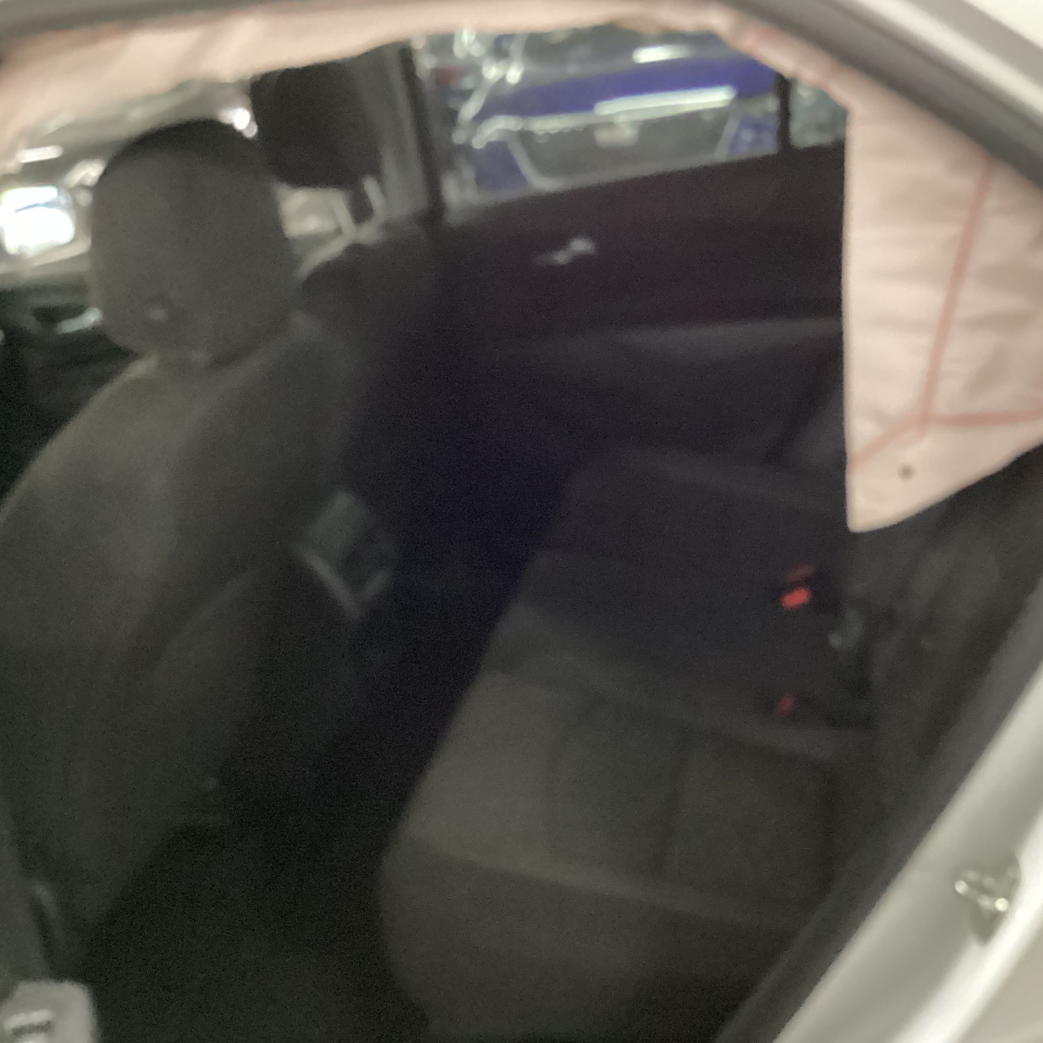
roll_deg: +7.5
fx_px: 1261
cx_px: 596
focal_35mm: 37
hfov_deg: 44.8
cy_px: 522
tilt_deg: -23.4
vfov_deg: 44.9
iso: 800
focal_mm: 3.3
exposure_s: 1/25
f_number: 2.4
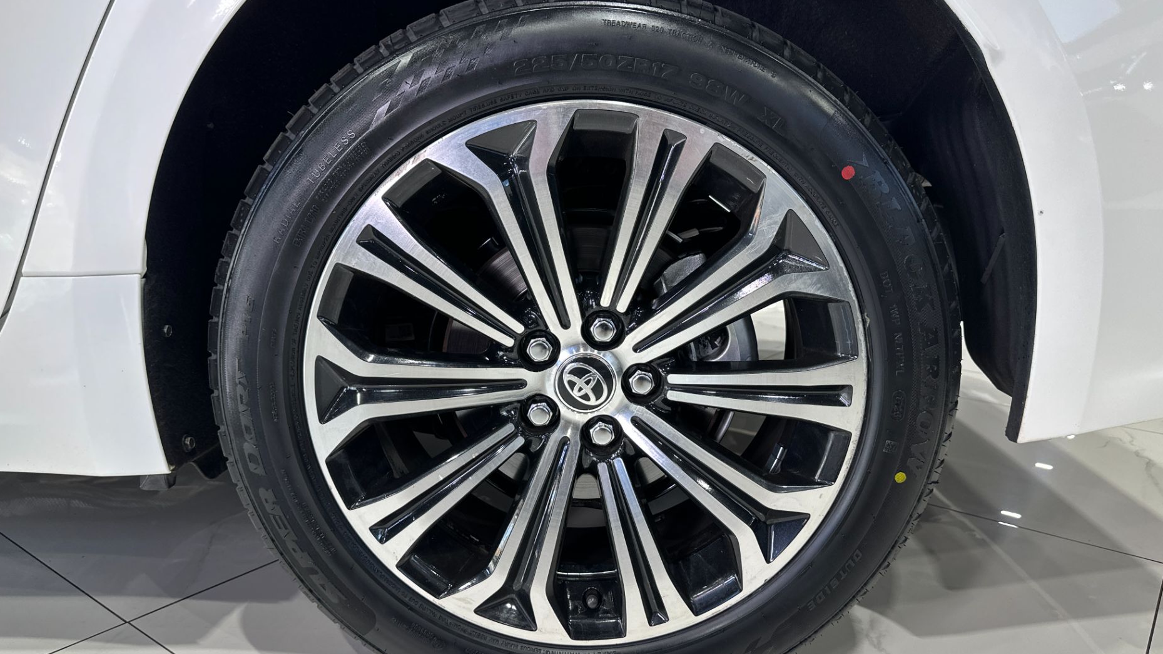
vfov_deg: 42.9
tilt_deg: -13.4
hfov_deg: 69.9
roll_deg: -0.4
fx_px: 833
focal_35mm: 27
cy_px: 348
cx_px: 587
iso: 125
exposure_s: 1/60
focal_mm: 6.86
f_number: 1.78
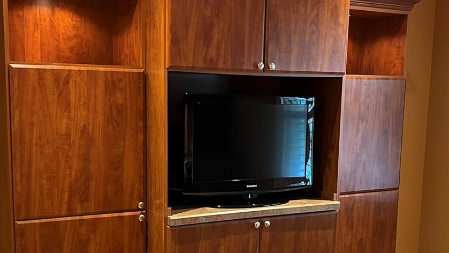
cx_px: 233
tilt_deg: -9.6
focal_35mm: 54
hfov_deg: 38.5
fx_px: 643
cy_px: 191
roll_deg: -0.6
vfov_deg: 22.0
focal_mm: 5.1
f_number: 1.6
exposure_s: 1/40
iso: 400
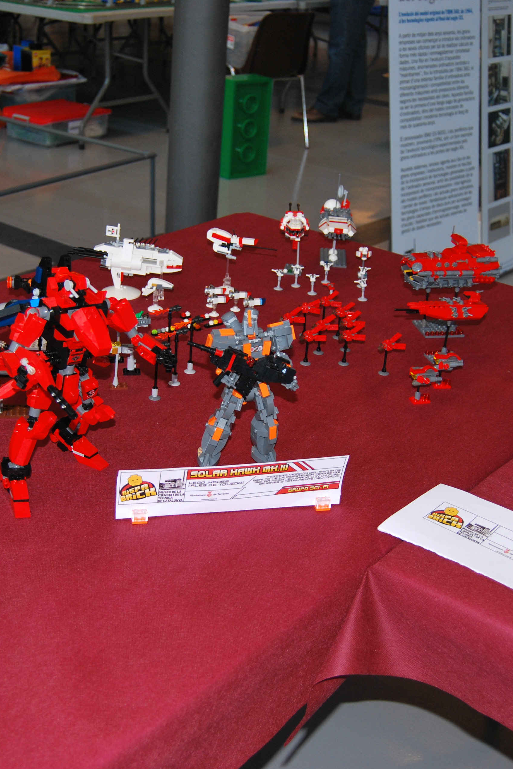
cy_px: 388
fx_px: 1069
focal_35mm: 50
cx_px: 205
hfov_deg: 26.9
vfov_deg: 39.6
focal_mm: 22
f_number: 3.8
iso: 200
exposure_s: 1/60
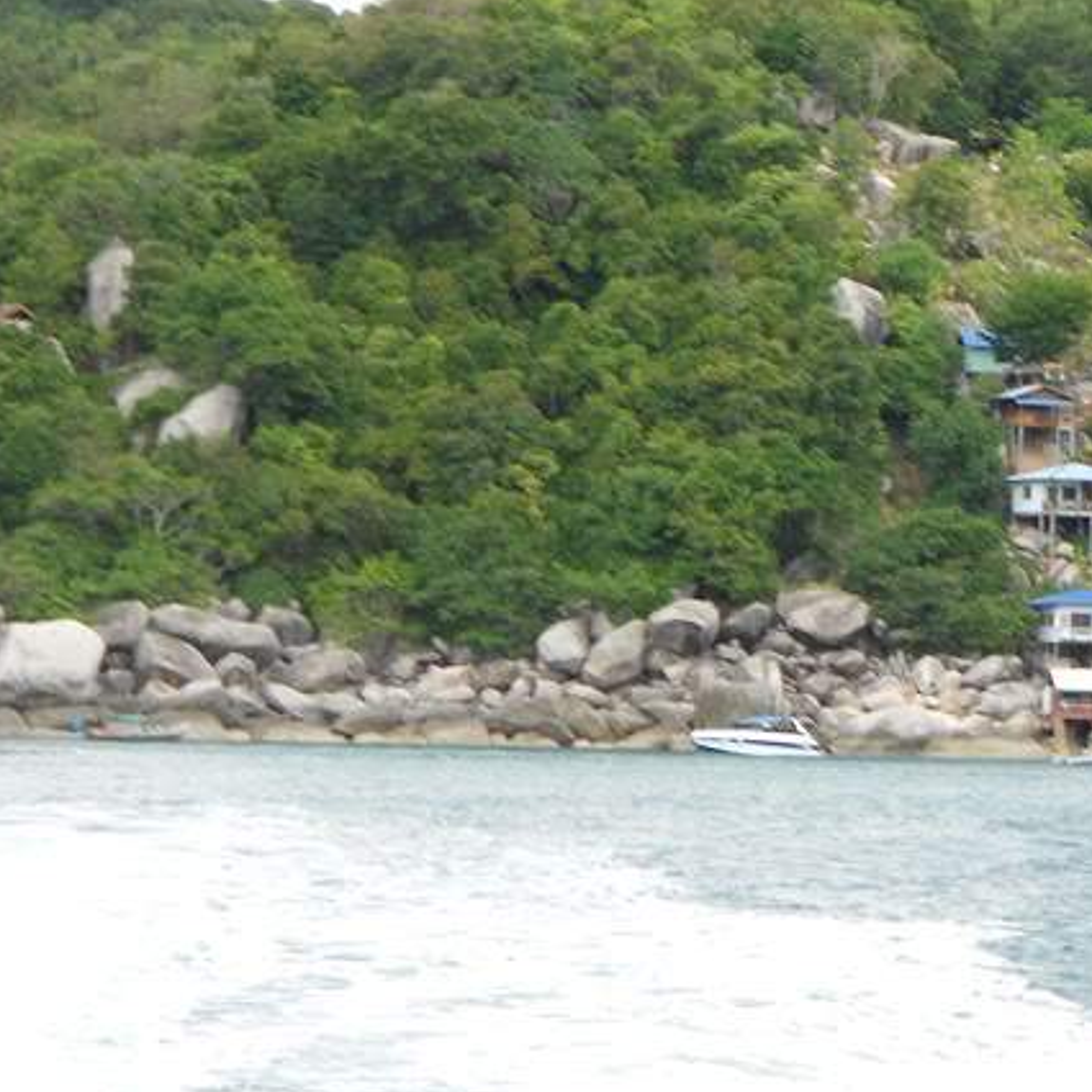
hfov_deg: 12.1
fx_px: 5104
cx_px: 920
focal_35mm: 143
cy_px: 457
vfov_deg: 12.2
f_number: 6.3
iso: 80
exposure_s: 1/125
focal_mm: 15.4
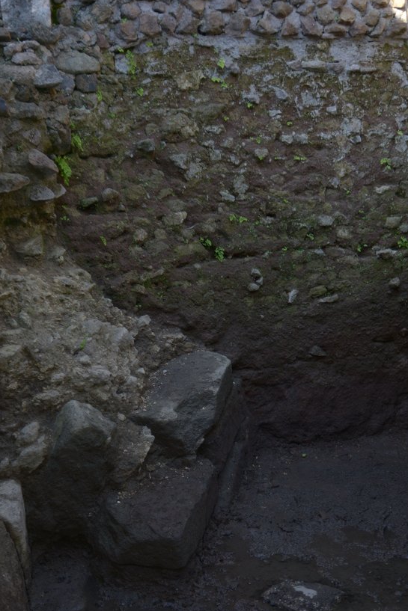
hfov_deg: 30.5
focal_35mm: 44
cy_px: 493
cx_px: 218
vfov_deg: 42.4
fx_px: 748
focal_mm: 24
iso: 200
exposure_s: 1/200
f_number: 3.5
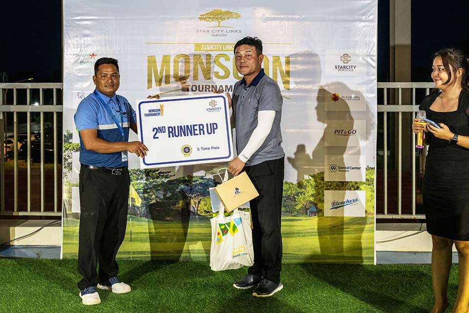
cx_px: 234
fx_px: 573
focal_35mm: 44
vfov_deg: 30.5
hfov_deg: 44.5
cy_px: 156
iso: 2000
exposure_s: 1/200
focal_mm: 44
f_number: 5
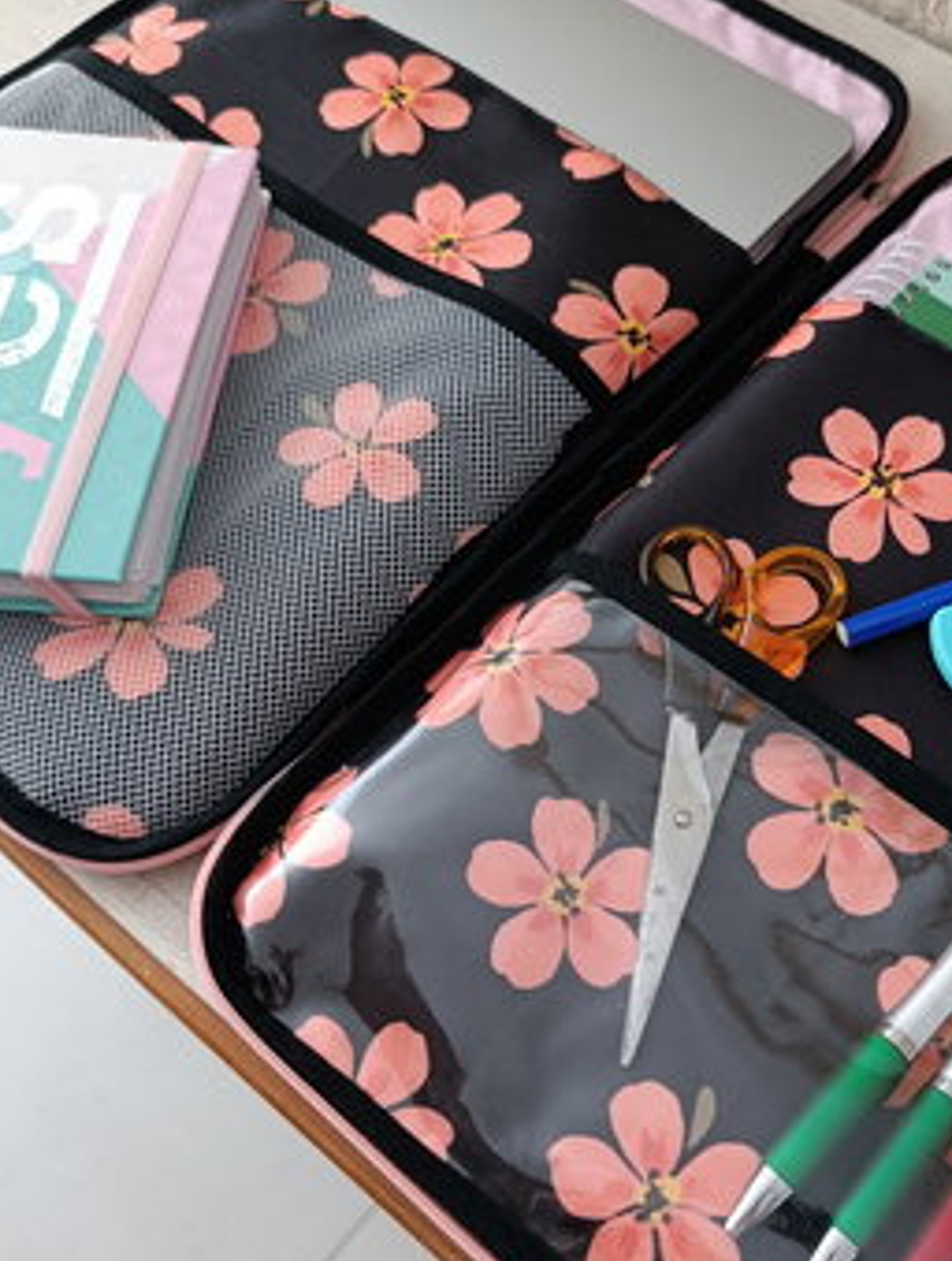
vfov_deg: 51.2
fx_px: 1314
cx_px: 681
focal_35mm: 36
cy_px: 657
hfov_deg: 39.0
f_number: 1.65
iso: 983
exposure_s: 1/33.3
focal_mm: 6.11
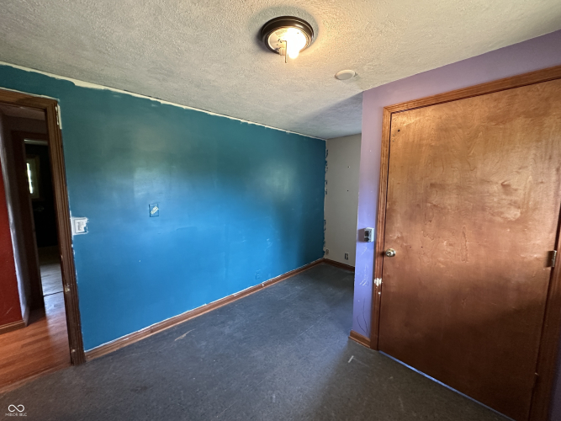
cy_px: 210
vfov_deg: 85.7
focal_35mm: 14
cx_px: 280
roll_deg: -0.9
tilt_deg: -5.6
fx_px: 227
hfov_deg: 102.1
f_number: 2.2
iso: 500
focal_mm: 2.22
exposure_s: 1/60
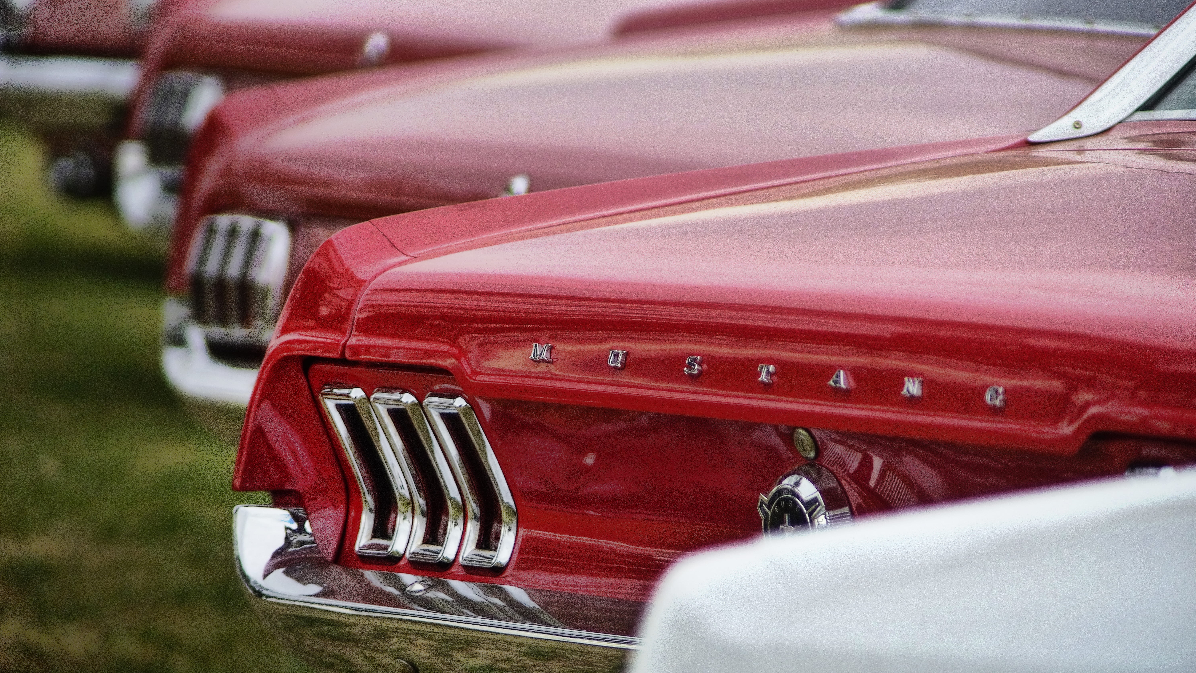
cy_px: 339
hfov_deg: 5.1
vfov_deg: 2.9
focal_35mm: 420
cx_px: 598
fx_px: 13319
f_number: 5.6
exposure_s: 1/6400
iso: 2000
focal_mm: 400
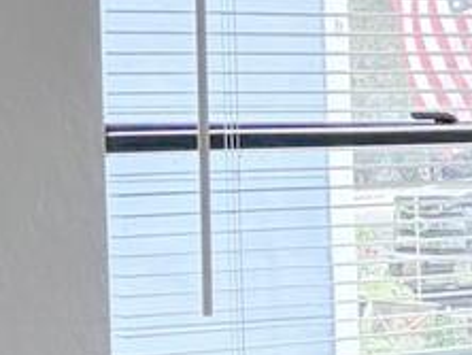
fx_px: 2553
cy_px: 197
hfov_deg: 8.3
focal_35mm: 187
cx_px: 1564
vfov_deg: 8.0
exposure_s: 1/230
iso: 80
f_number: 1.6
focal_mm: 5.96
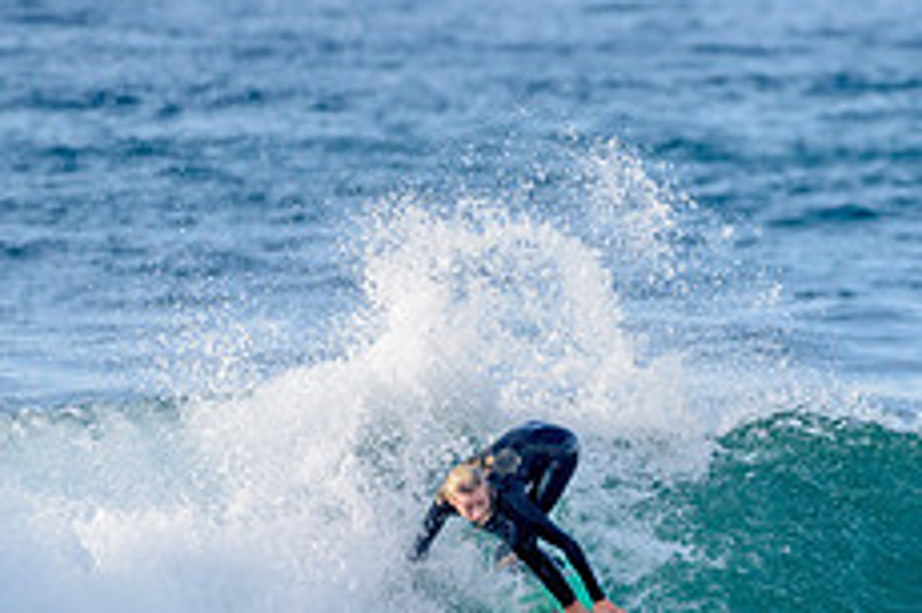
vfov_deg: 0.9
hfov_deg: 1.3
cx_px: 620
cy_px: 564
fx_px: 39616
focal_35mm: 1548
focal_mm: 500
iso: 360
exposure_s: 1/1250
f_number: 5.6
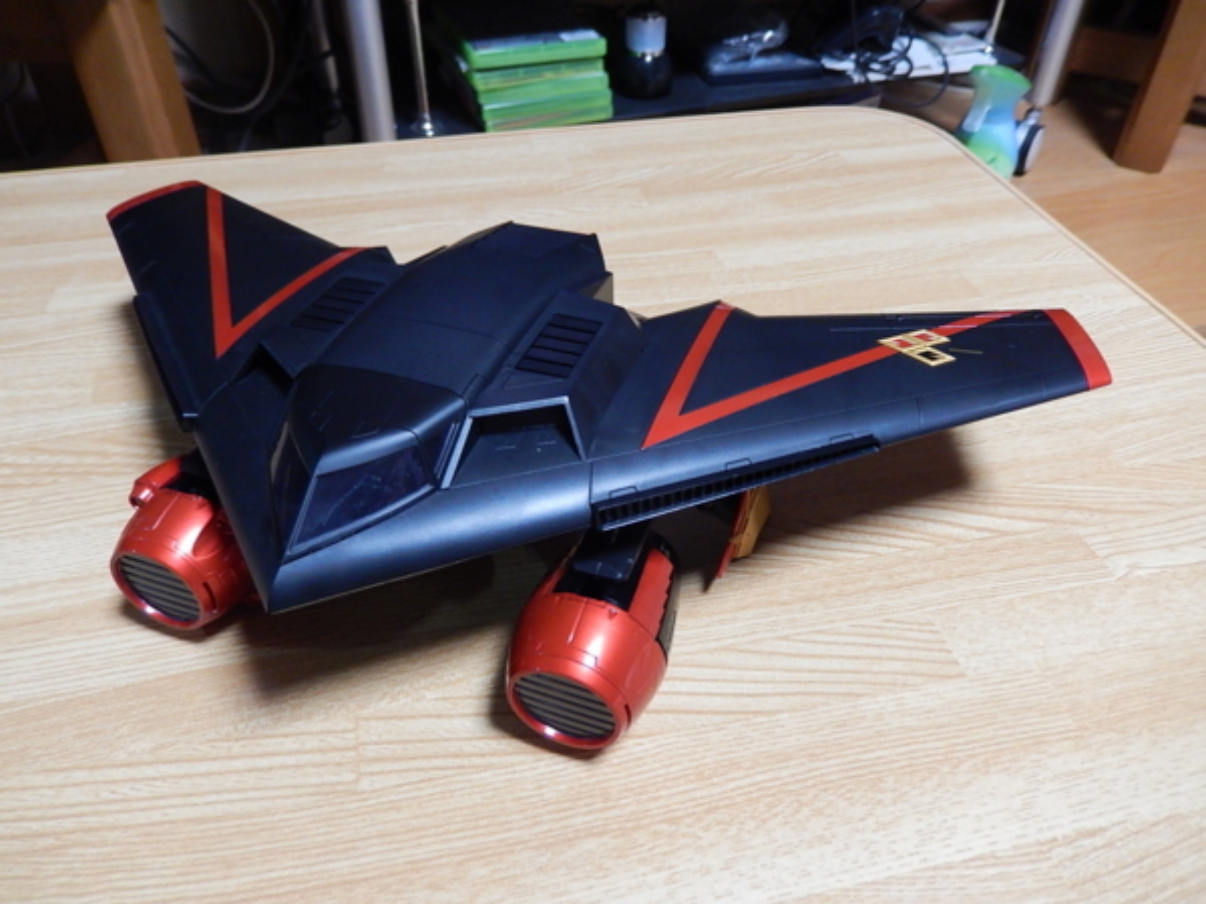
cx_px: 603
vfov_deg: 54.9
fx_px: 871
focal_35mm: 25
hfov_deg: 69.4
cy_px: 452
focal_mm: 4.5
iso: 400
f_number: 3.4
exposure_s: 1/15
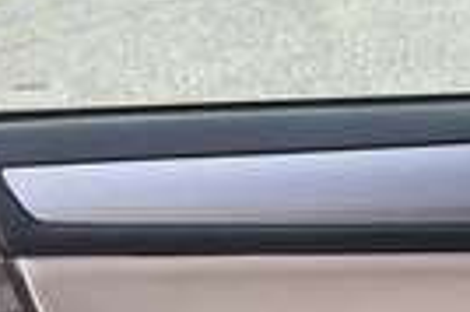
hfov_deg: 21.5
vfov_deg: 14.8
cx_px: 512
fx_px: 1174
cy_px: 340
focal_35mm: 90
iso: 25
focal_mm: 3
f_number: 1.8
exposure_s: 1/309
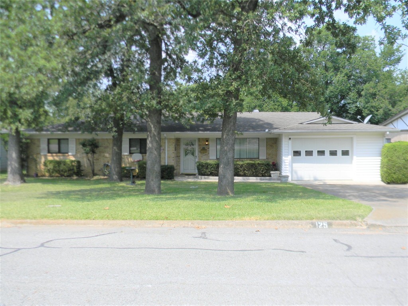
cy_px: 153
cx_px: 204
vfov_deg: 39.7
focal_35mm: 36
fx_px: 424
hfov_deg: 51.4
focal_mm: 6.4
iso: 112
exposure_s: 1/660
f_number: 3.7
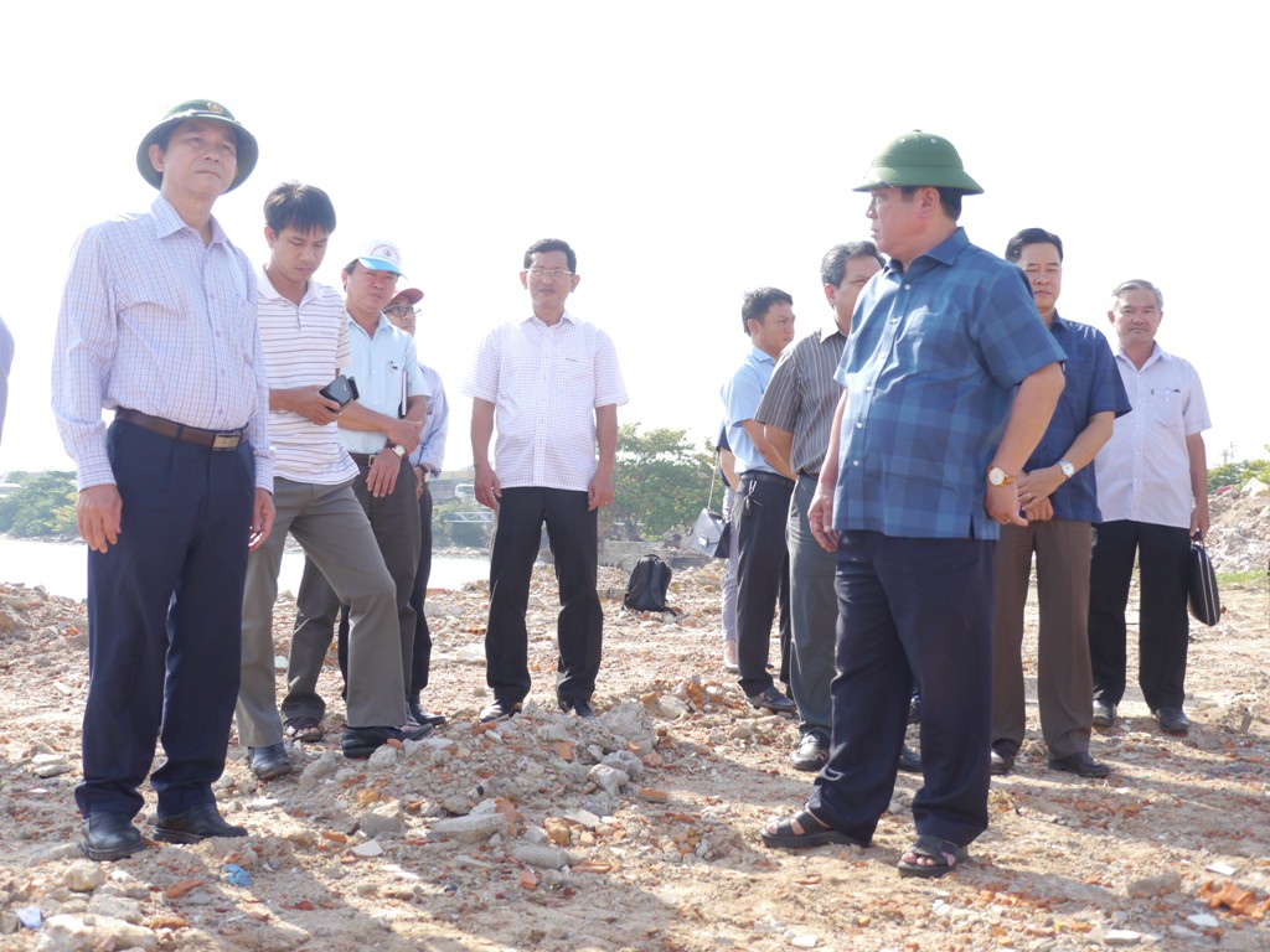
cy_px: 476
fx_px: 1614
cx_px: 635
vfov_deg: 32.9
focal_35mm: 44
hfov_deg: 42.9
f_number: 4.5
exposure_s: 1/400
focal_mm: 22
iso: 160
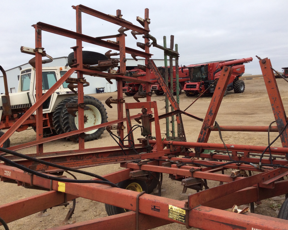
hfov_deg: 52.8
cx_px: 155
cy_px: 116
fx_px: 290
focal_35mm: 34
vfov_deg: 43.4
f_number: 2.4
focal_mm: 3.3
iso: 32
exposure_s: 1/555
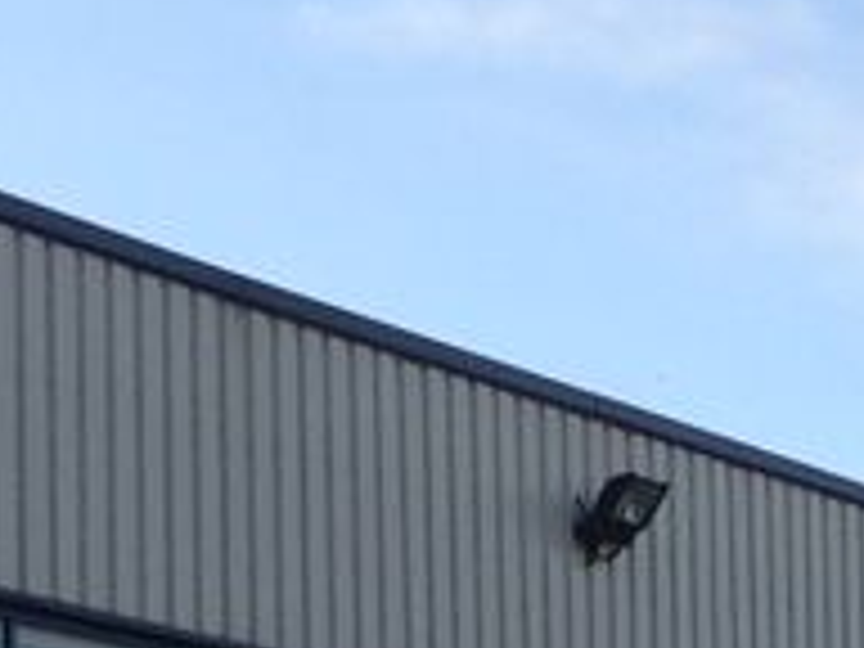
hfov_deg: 10.4
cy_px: 1226
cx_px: 526
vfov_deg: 7.5
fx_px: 4767
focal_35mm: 191
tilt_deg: +2.8
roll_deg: -0.4
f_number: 2.4
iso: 50
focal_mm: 4.12
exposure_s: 1/733
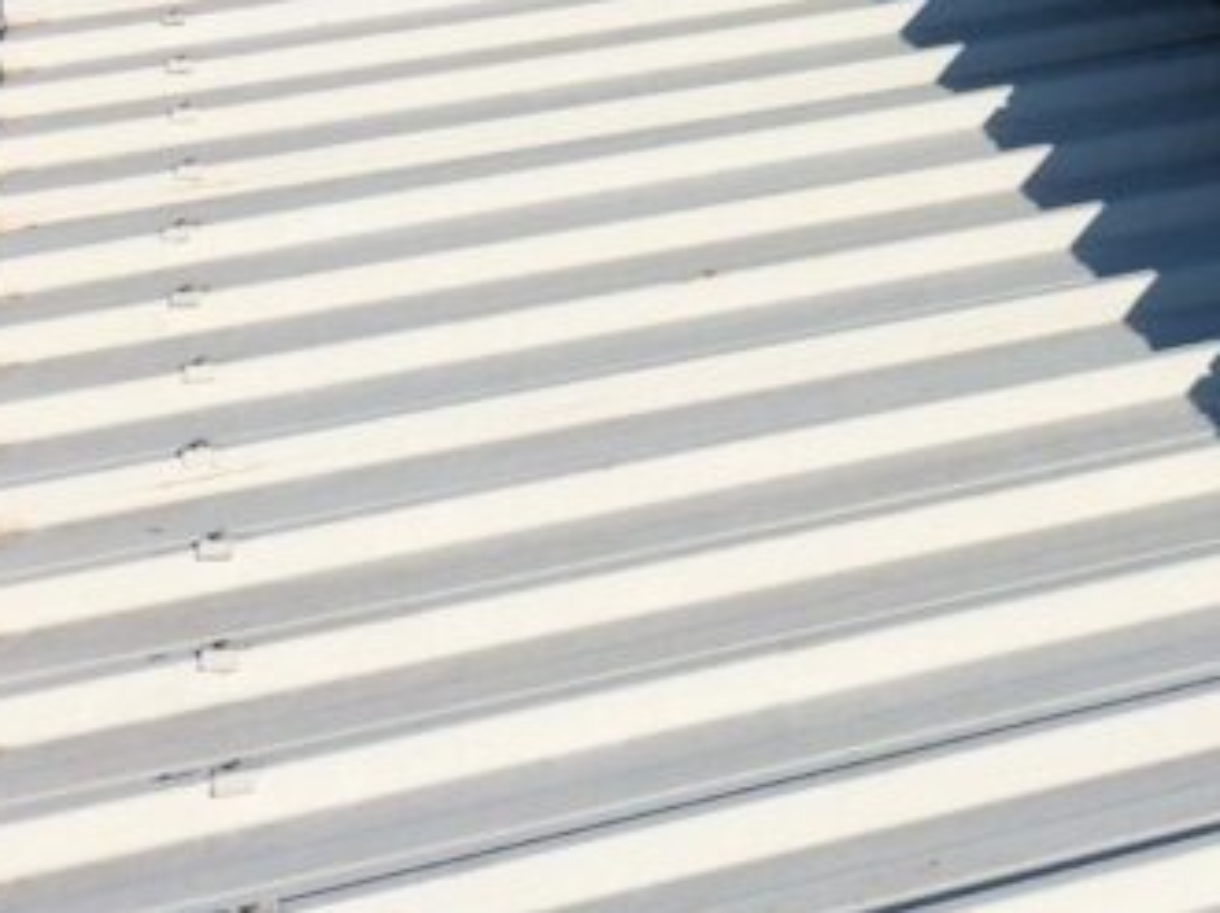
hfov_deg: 20.8
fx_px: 3170
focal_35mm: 90
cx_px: 1338
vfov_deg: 15.9
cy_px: -89
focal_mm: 4.15
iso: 32
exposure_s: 1/4566
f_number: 2.2
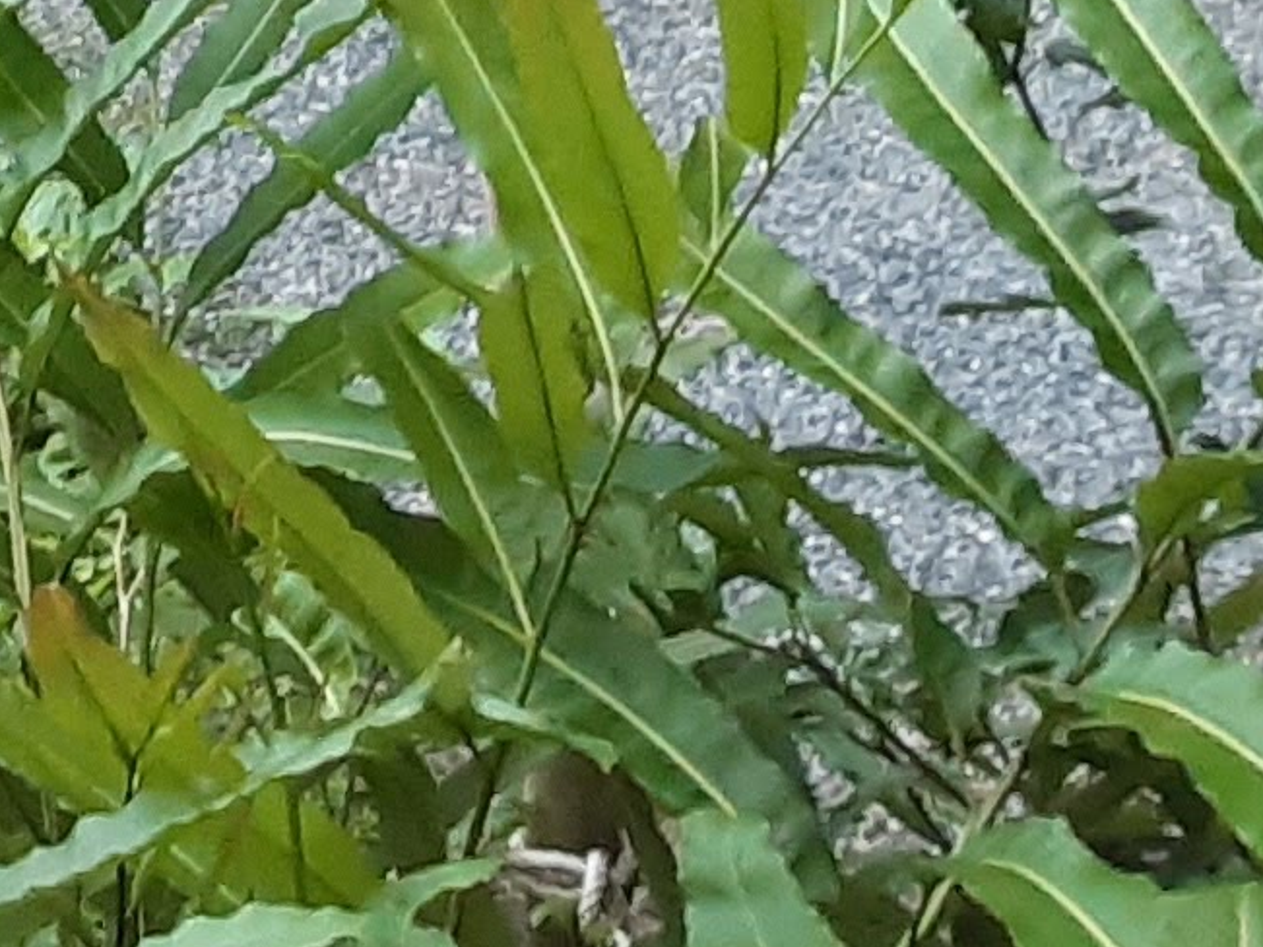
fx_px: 6712
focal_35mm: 184
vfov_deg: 6.8
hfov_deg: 9.1
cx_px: -2243
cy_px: -2375
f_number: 1.7
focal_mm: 3.92
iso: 100
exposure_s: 1/100
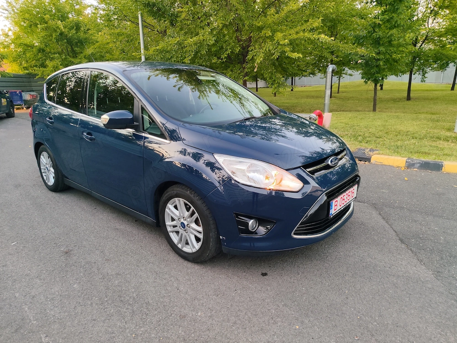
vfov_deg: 56.8
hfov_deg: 71.6
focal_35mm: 24
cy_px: 172
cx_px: 228
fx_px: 317
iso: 185
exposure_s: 1/33.3
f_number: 1.7
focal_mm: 5.24
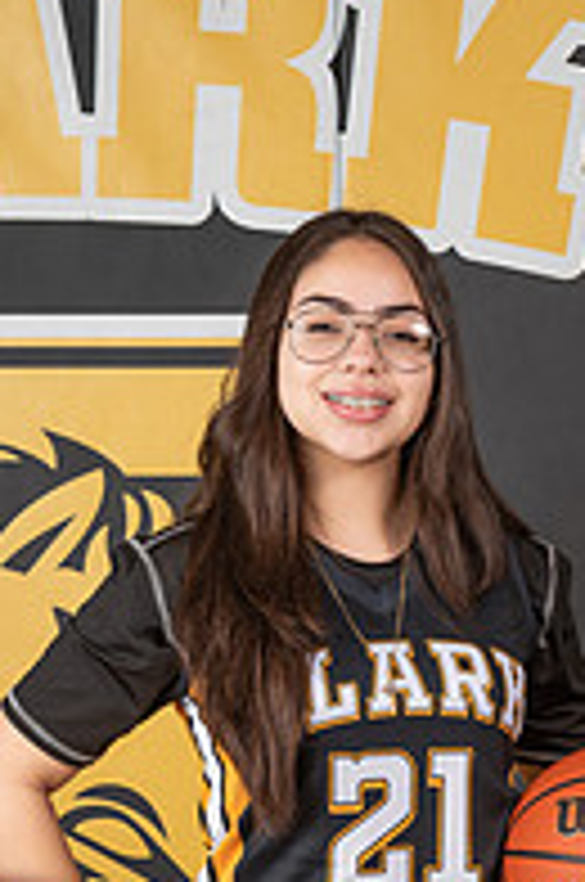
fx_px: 3938
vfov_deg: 12.5
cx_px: 443
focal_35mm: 161
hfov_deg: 8.5
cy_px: 981
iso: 100
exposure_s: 1/125
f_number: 9
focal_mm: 70
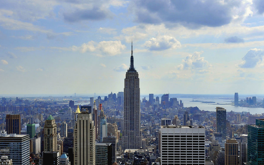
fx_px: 245
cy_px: 77
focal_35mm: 34
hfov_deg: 56.7
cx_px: 133
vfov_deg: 37.3
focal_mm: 22
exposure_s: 1/320
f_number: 11
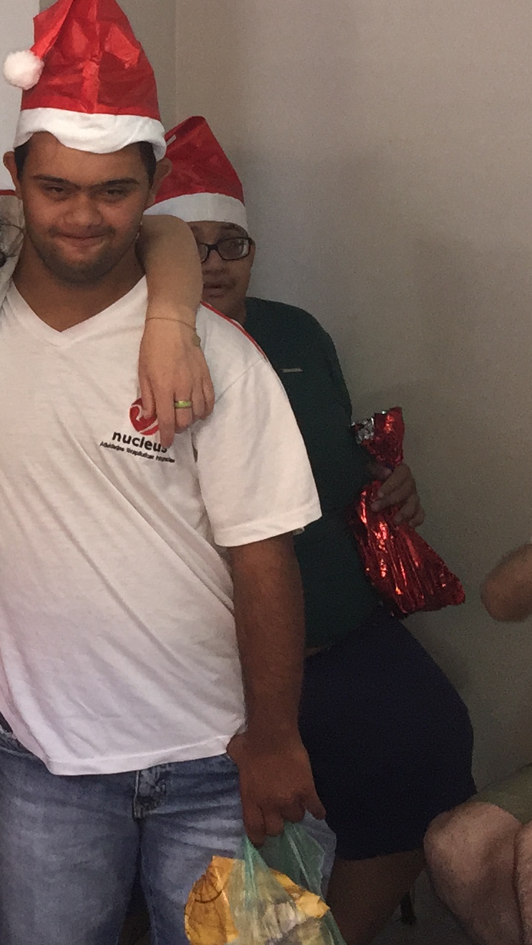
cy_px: 246
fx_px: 1955
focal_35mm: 78
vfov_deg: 26.8
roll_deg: +0.4
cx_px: -388
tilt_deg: -8.1
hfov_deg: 14.0
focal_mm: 4.15
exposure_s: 1/30
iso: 80
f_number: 2.2
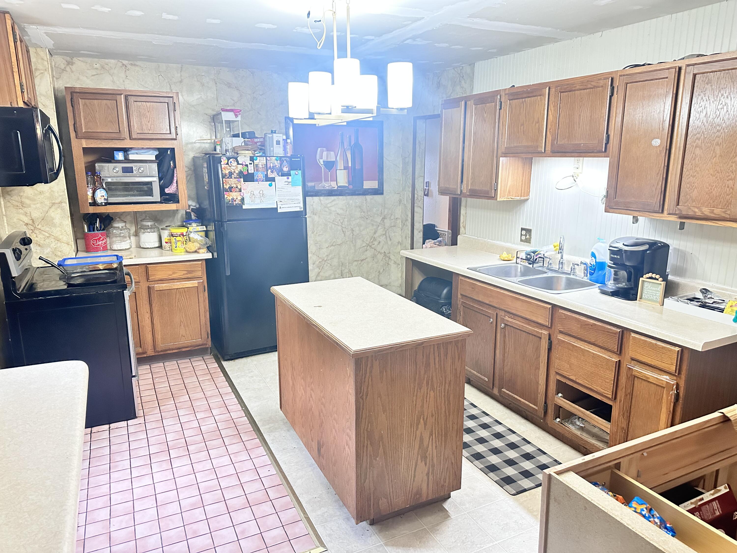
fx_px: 511
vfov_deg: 56.8
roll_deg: +0.5
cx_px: 368
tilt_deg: -13.9
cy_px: 276
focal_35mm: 24
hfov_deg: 71.6
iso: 640
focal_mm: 6.86
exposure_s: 1/60
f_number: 1.78
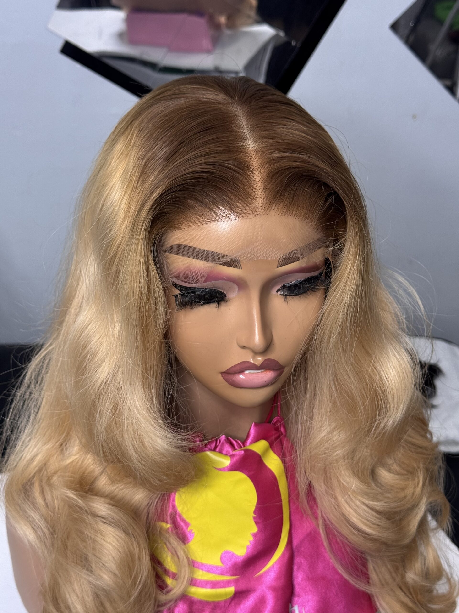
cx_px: 230
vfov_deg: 39.7
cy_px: 306
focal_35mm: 48
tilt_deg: -32.2
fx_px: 849
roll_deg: -1.0
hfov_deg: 30.3
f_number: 1.78
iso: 100
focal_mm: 6.76
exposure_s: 1/60
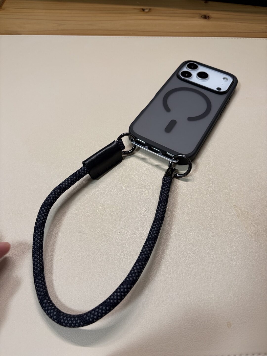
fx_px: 267
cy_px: 178
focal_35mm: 26
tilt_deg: -55.3
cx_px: 134
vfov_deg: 67.3
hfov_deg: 53.1
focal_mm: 5.96
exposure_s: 1/50
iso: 80
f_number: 1.6
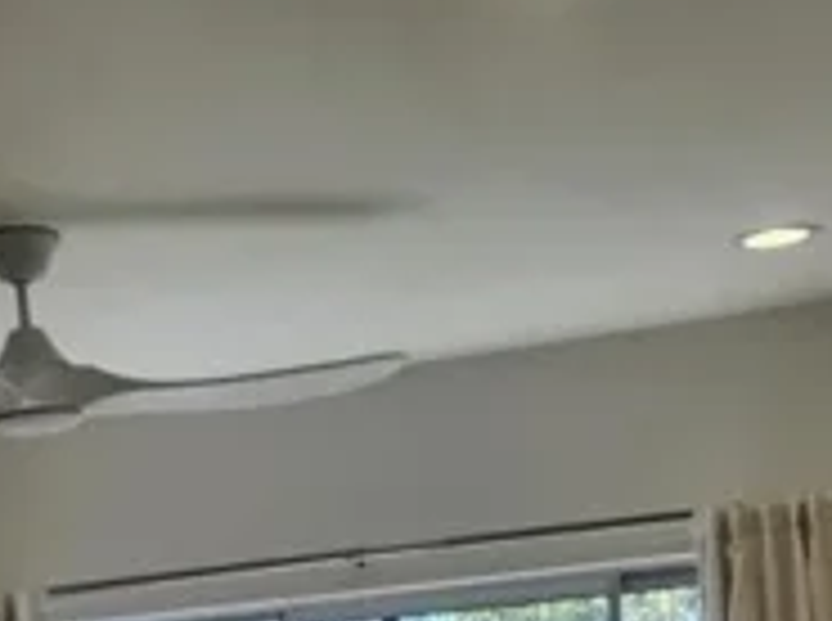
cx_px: 227
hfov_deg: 21.0
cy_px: 990
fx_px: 2231
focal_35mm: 93
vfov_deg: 14.5
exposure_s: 1/165
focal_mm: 5.4
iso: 25
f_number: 1.8
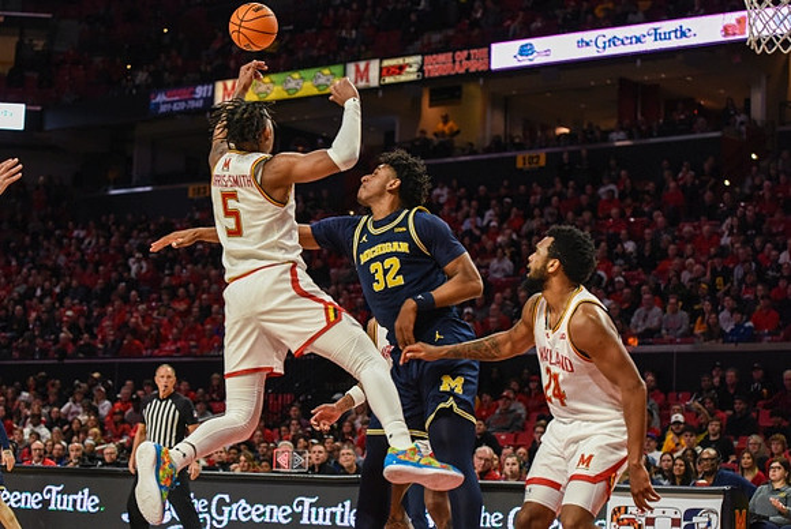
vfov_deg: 19.5
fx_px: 1540
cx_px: 396
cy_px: 264
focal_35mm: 70
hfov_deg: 28.8
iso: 1600
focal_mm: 70
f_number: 2.8
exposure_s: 1/800
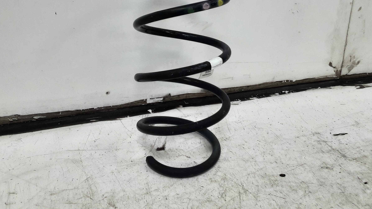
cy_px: 48
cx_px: 194
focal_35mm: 40
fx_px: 395
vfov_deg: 29.2
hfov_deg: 50.5
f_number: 1.9
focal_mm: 2.91
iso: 50
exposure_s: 1/50
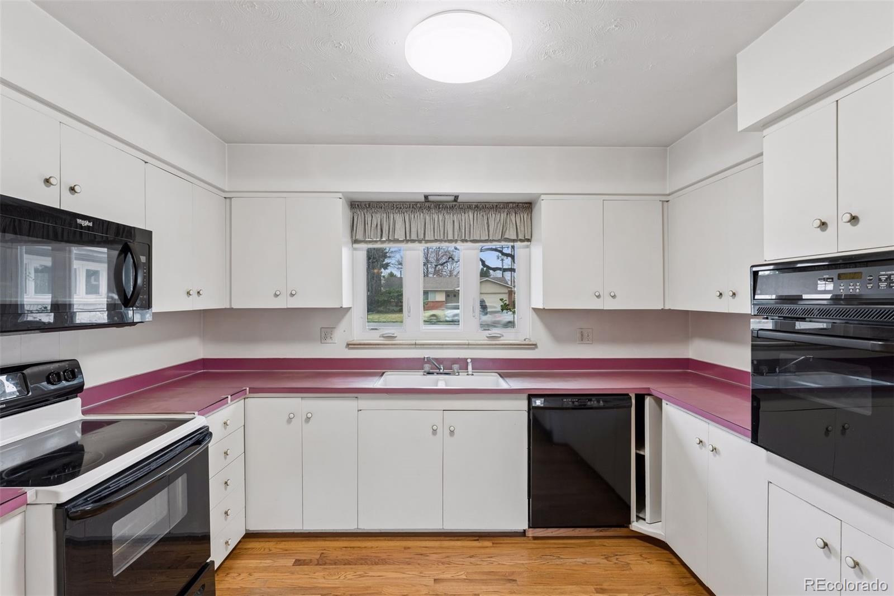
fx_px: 447
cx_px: 447
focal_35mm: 18
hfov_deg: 90.0
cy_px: 298
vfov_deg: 67.4
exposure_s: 1/10
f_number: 9
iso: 400
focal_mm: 18
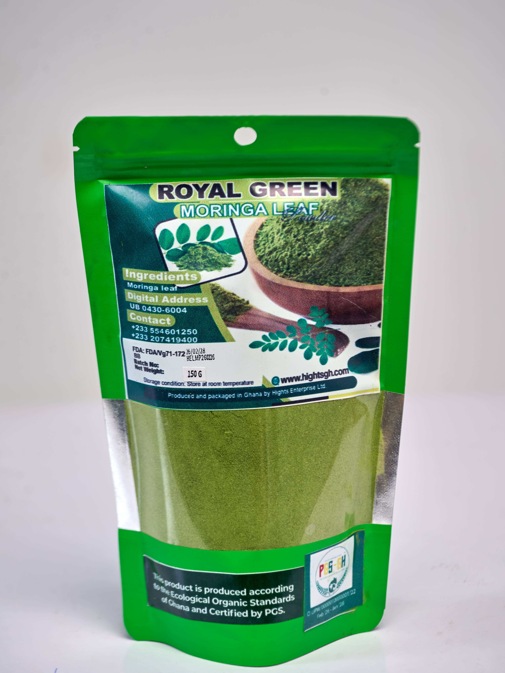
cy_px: 317
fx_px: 3696
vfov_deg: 10.4
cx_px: 252
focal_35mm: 190
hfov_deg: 7.8
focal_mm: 175
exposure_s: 1/100
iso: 100
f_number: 7.1
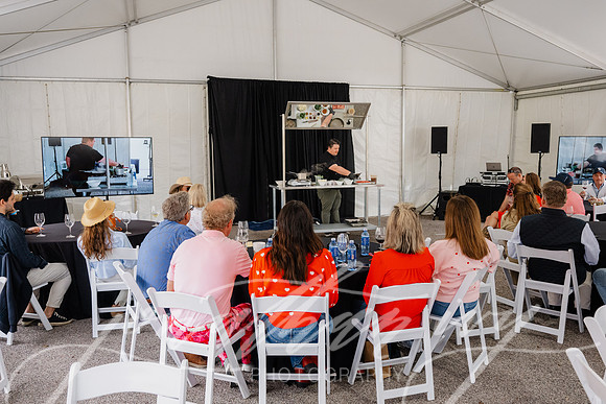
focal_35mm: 32
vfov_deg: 41.5
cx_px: 303
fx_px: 534
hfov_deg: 59.2
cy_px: 202
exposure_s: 1/320
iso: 2000
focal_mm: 31
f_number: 5
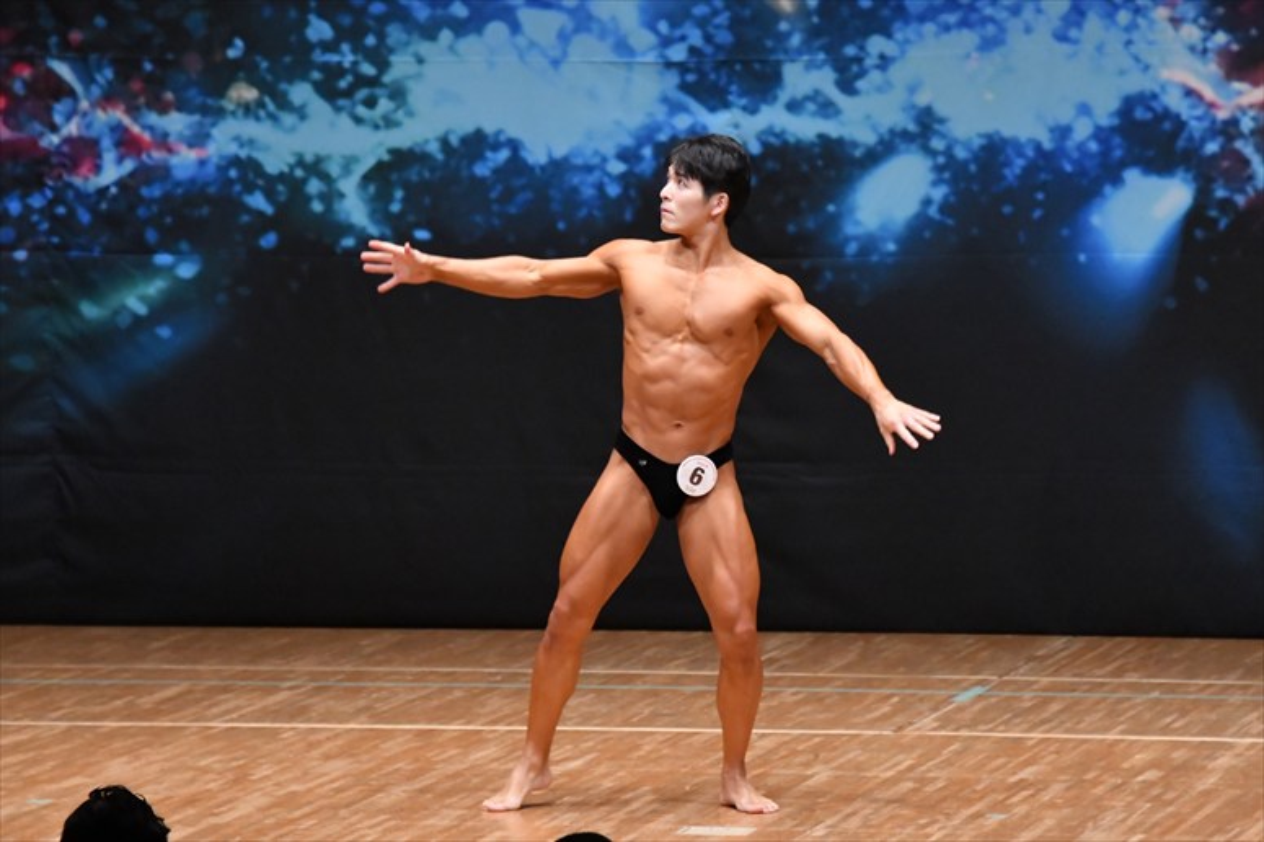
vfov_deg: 5.1
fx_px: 9475
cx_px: 632
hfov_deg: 7.6
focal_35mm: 270
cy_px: 421
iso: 6400
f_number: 5.6
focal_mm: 180
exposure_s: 1/400
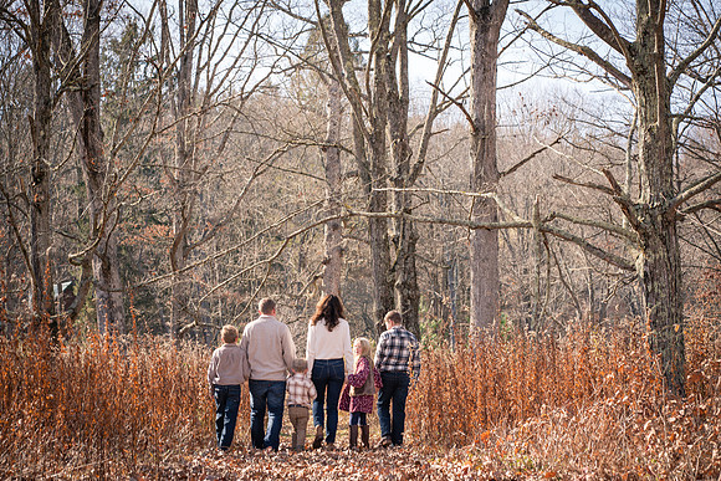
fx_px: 1703
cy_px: 240
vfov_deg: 16.1
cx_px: 360
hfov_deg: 23.9
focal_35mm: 85
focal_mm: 85
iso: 250
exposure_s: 1/250
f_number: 6.3
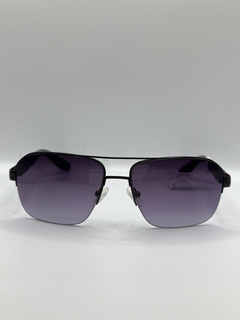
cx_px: 120
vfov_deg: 39.7
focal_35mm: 48
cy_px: 160
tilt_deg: -23.3
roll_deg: -0.3
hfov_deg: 30.3
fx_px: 444
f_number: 1.78
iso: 80
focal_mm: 6.86
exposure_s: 1/756
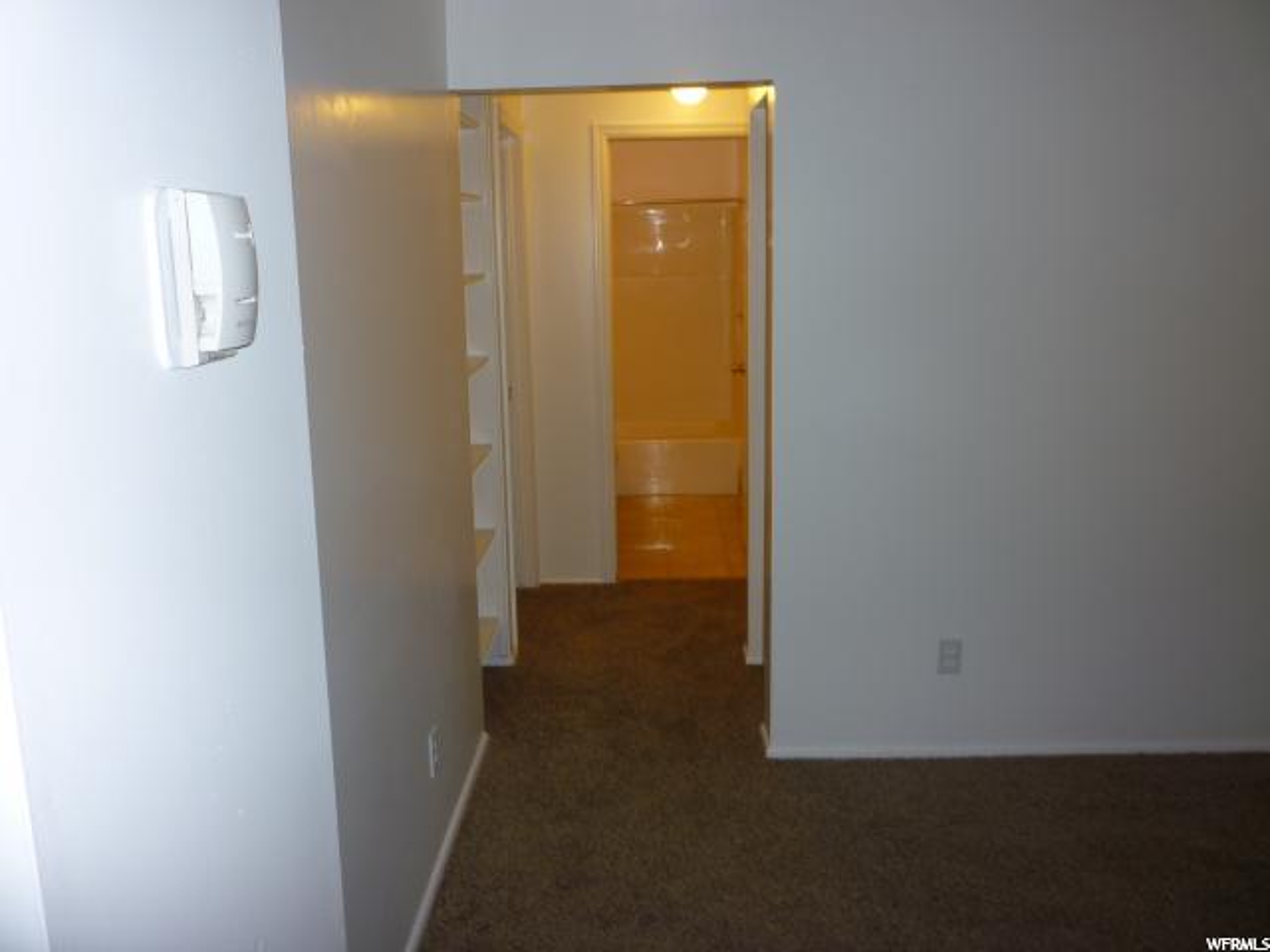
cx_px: 635
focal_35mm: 29
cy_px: 476
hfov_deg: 61.7
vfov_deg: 48.2
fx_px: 1064
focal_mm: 5.2
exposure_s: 1/30
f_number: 3.3
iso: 100
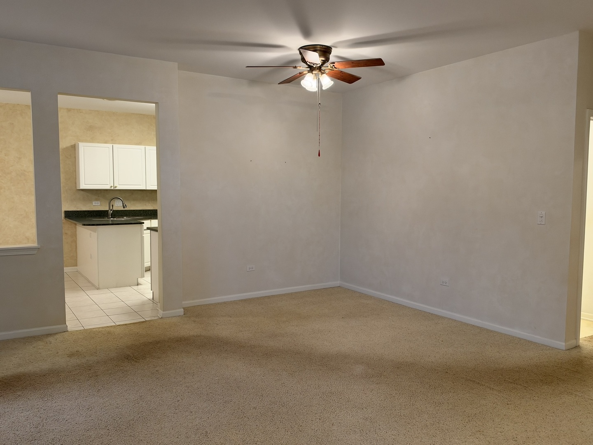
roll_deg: -1.2
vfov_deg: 51.4
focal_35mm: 27
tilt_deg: -2.7
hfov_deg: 65.3
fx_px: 463
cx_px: 296
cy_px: 222
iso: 400
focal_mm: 6.93
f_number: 1.8
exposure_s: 1/120
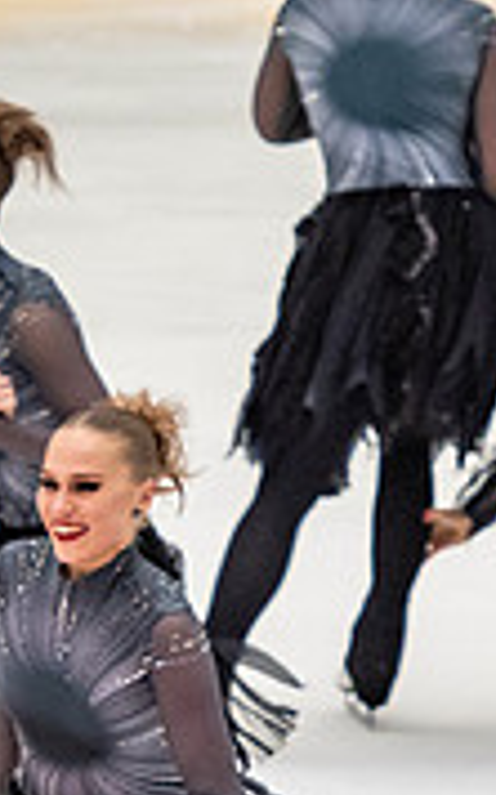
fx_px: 17591
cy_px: 808
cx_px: 73
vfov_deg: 2.6
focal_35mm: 812
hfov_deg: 1.6
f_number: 4
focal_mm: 135
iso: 900
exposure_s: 1/500
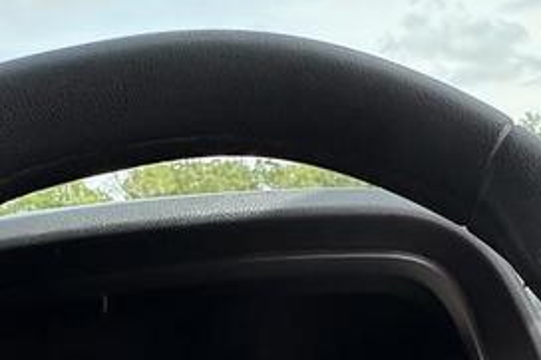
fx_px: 721
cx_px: 318
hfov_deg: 41.0
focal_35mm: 48
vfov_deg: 20.2
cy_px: 646
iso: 64
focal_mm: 2.22
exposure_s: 1/327
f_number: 2.2
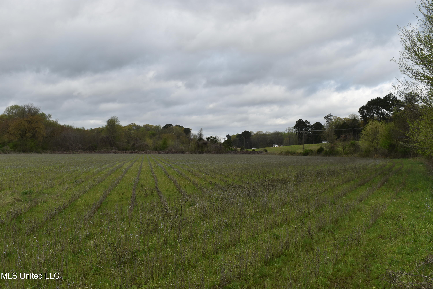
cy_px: 144
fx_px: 433
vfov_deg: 36.9
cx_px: 216
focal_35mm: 36
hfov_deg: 53.1
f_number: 8
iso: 100
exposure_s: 1/160
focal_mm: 24
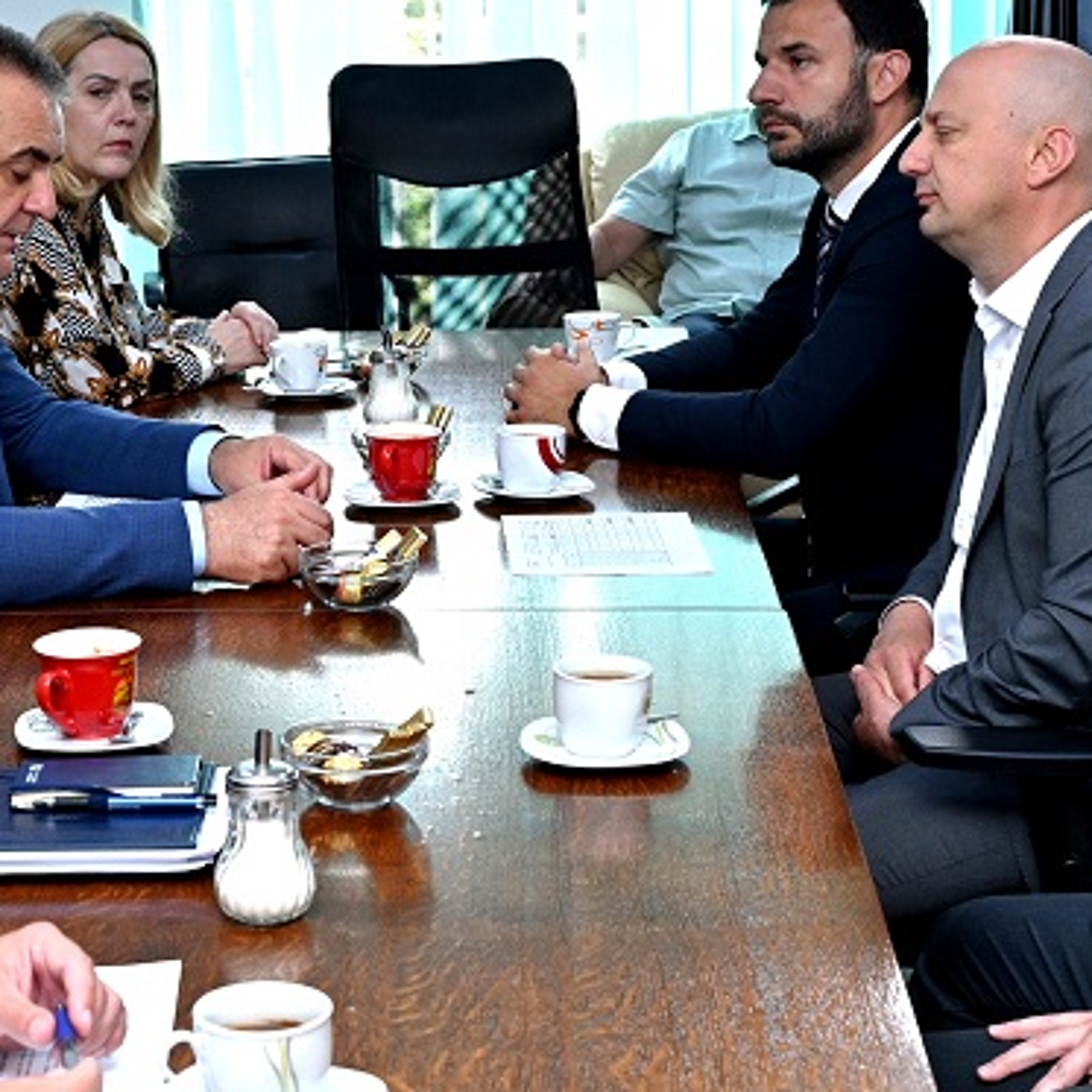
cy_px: 476
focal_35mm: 70
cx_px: 442
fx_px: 2498
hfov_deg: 24.6
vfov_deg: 24.6
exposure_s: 1/200
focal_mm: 41
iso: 2500
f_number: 7.1
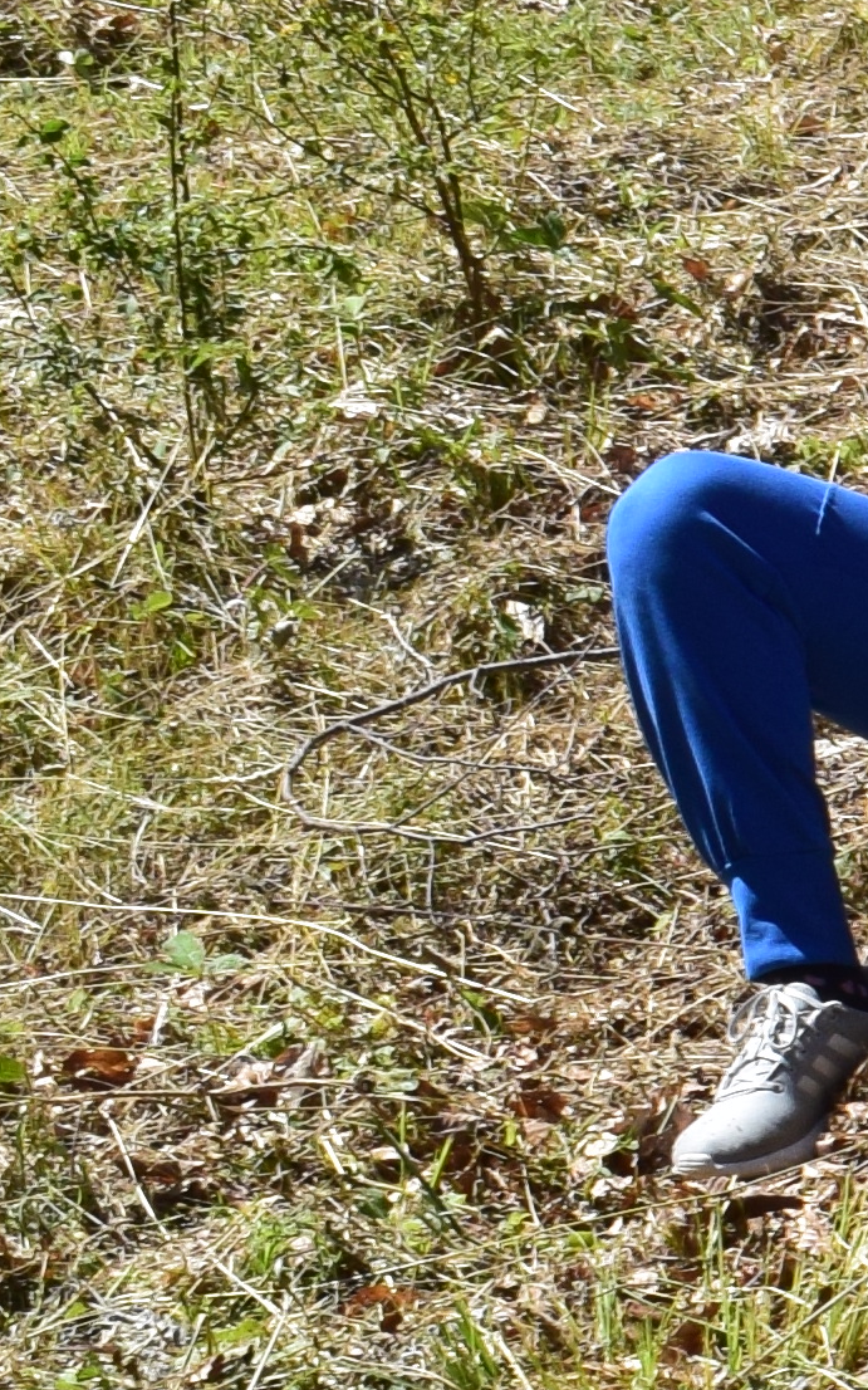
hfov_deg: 5.8
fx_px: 7534
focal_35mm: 199
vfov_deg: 10.5
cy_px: 999
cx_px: 3325
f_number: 11
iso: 400
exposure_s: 1/500
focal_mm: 24
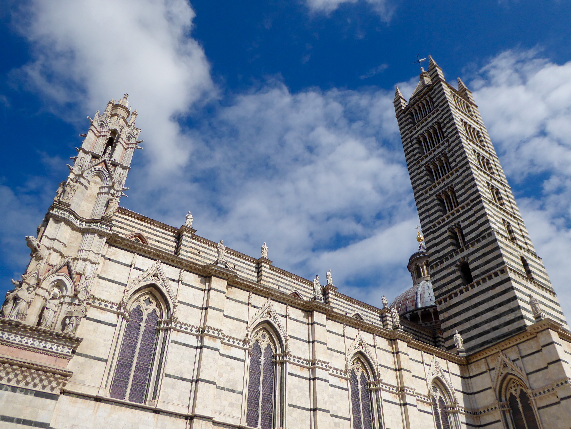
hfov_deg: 61.7
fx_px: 478
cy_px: 214
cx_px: 286
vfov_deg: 48.2
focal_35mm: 29
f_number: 3.5
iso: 80
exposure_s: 1/2000
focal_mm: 5
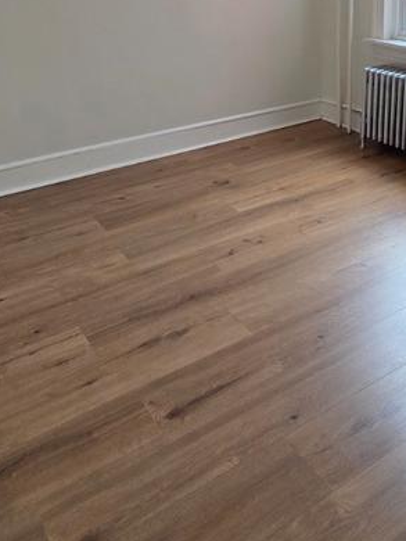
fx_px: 562
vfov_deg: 48.0
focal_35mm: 36
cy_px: 96
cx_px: 247
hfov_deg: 39.5
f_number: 1.9
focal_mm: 2.2
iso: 100
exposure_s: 1/120
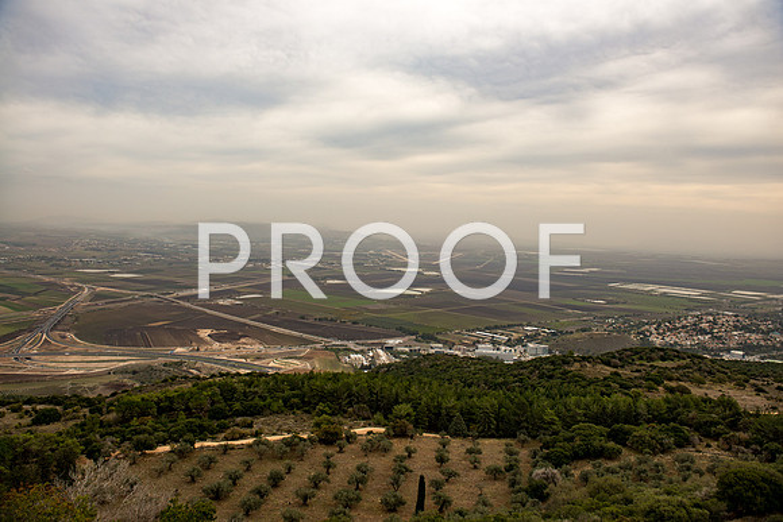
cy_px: 261
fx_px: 522
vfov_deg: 53.2
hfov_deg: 73.7
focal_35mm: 24
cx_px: 392
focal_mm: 24
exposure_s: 1/800
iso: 100
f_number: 3.5
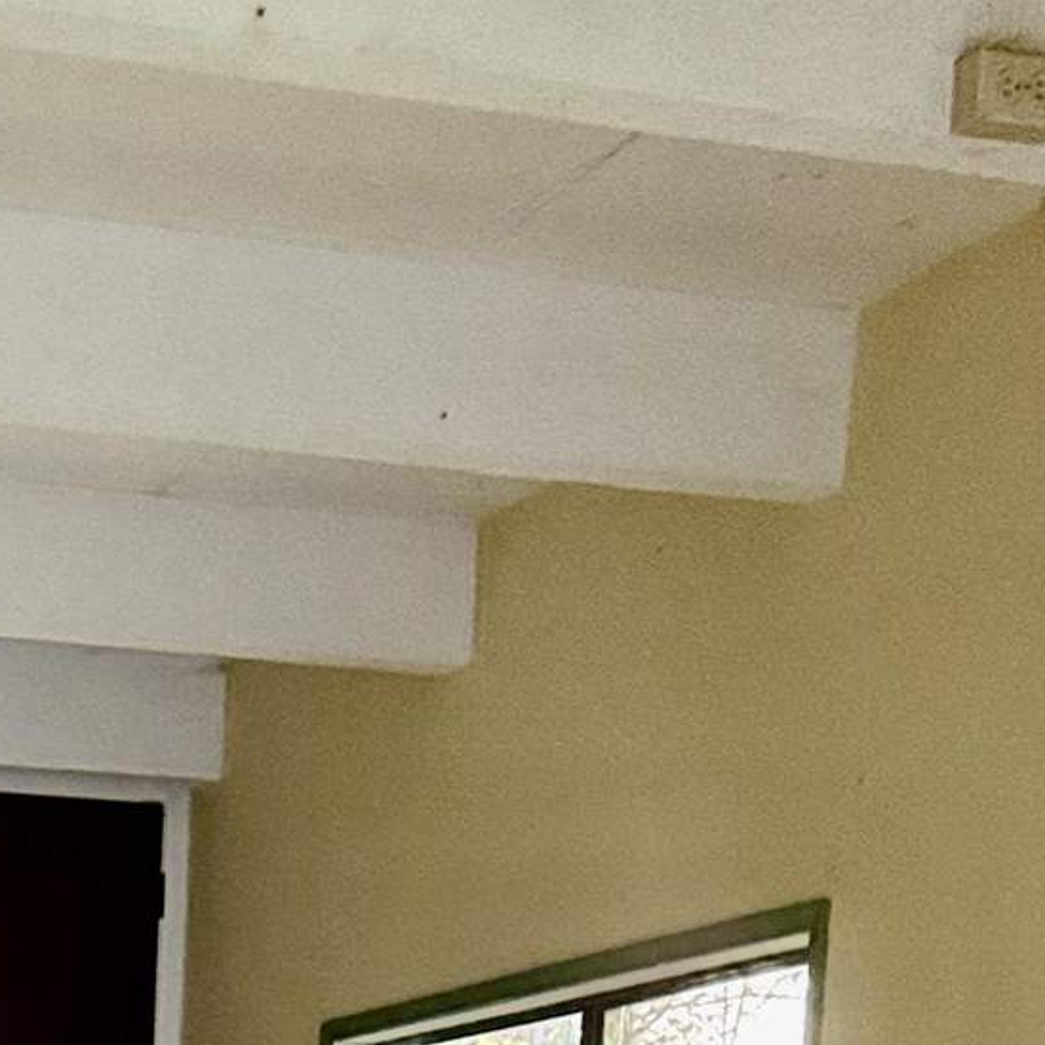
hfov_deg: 18.6
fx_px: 3040
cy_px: 2065
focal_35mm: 89
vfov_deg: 15.6
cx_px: -175
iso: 800
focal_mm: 6.76
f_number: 1.78
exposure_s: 1/30
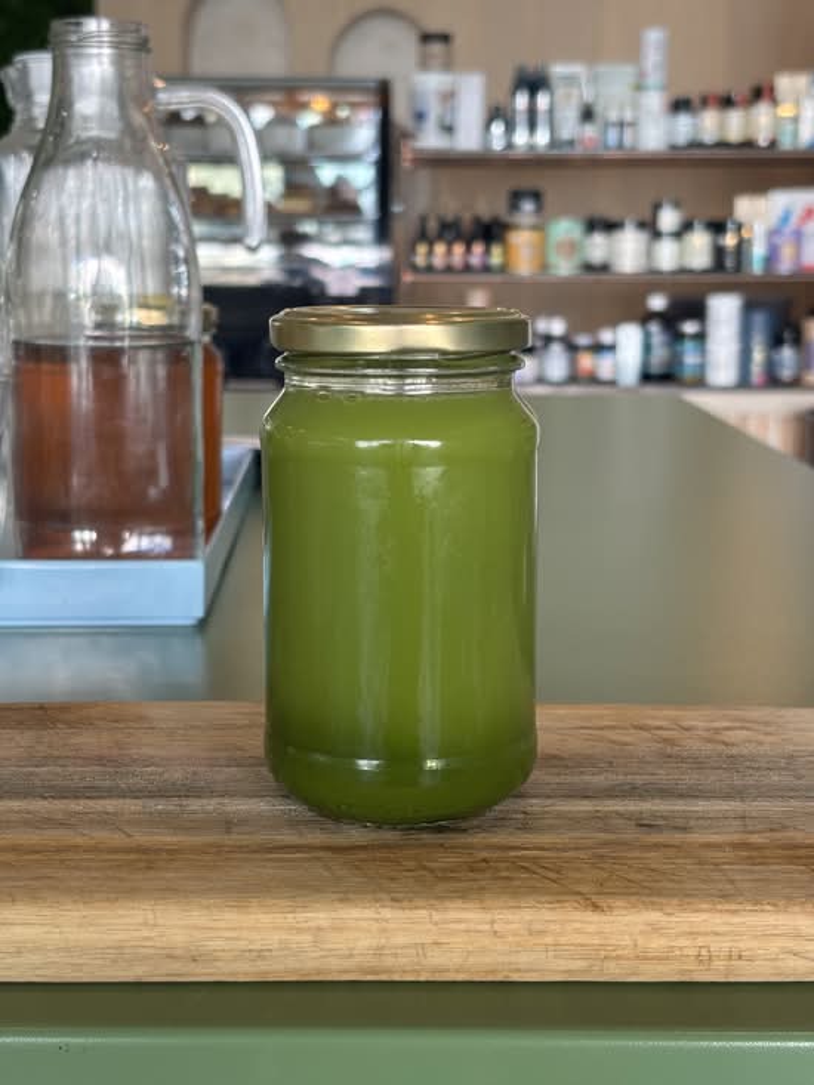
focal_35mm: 52
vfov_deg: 36.8
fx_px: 1630
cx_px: 407
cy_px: 542
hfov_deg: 28.0
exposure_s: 1/50
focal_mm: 5.96
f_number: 1.6
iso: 40
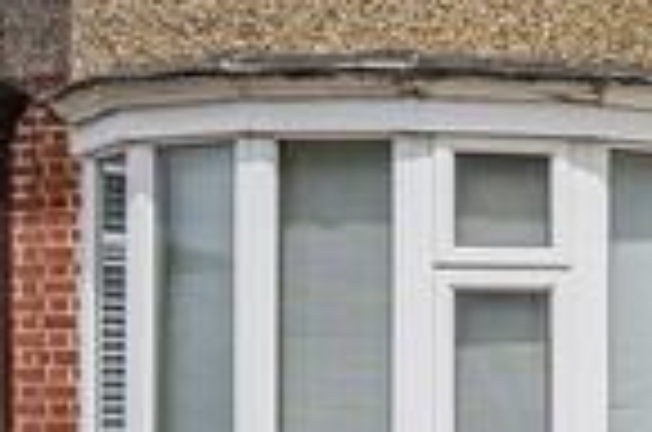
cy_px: 110
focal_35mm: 85
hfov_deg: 17.6
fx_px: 1536
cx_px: 1282
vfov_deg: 15.9
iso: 320
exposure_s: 1/1250
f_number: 9
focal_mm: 12
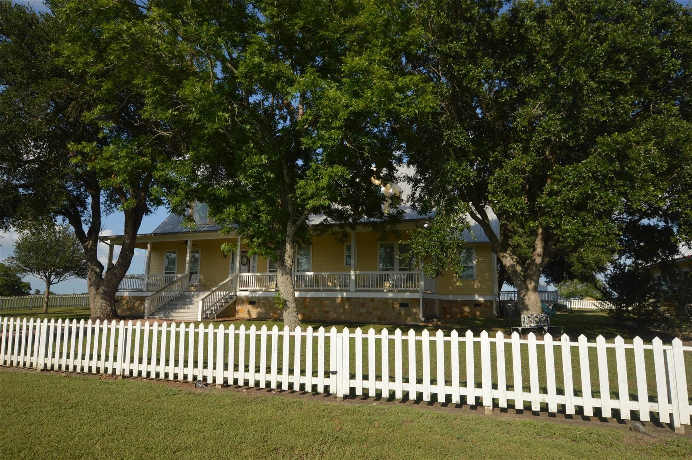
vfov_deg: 56.0
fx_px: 432
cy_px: 230
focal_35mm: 22
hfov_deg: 77.4
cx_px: 346
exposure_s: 1/200
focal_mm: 15
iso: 100
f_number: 10
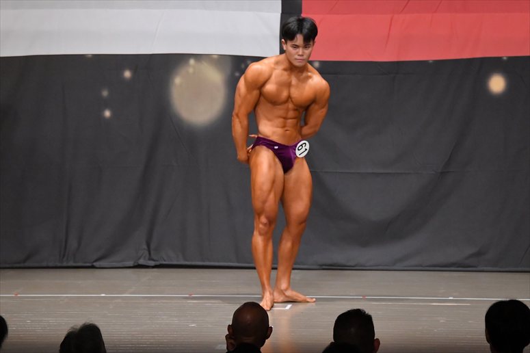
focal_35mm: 217
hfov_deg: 9.5
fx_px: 3193
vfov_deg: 6.3
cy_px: 176
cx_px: 265
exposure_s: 1/400
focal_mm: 145
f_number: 5.6
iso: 6400
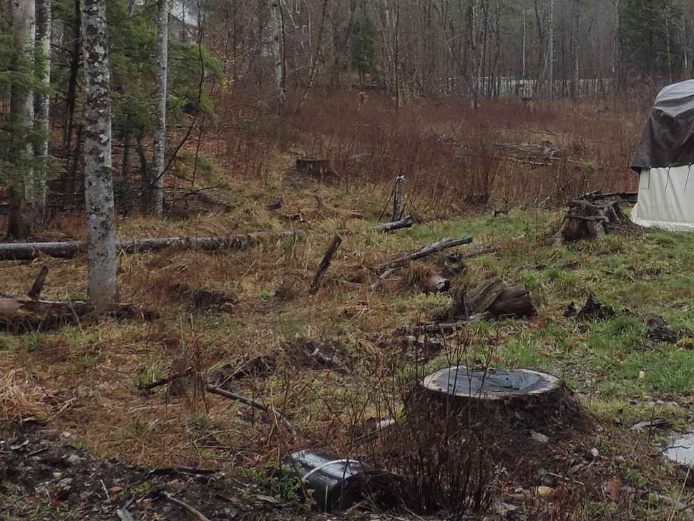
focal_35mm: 76
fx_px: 1524
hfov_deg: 24.9
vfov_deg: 19.2
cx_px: 617
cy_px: 107
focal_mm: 4.3
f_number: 3
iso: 80
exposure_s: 1/200
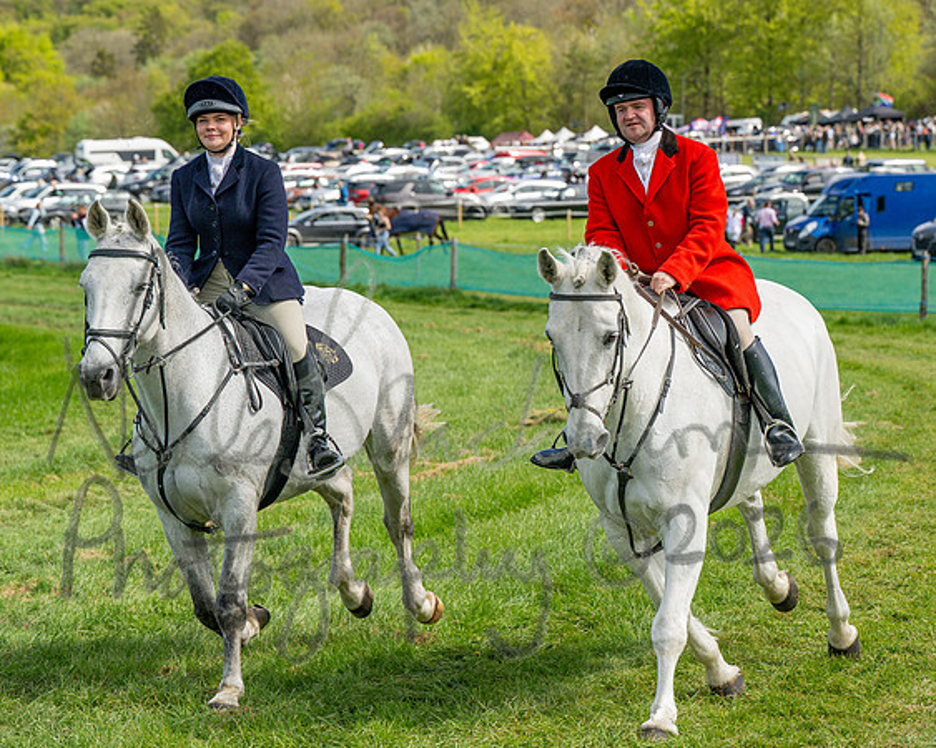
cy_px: 374
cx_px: 471
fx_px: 3276
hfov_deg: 16.3
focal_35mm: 118
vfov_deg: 13.0
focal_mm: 70
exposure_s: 1/3200
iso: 400
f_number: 4
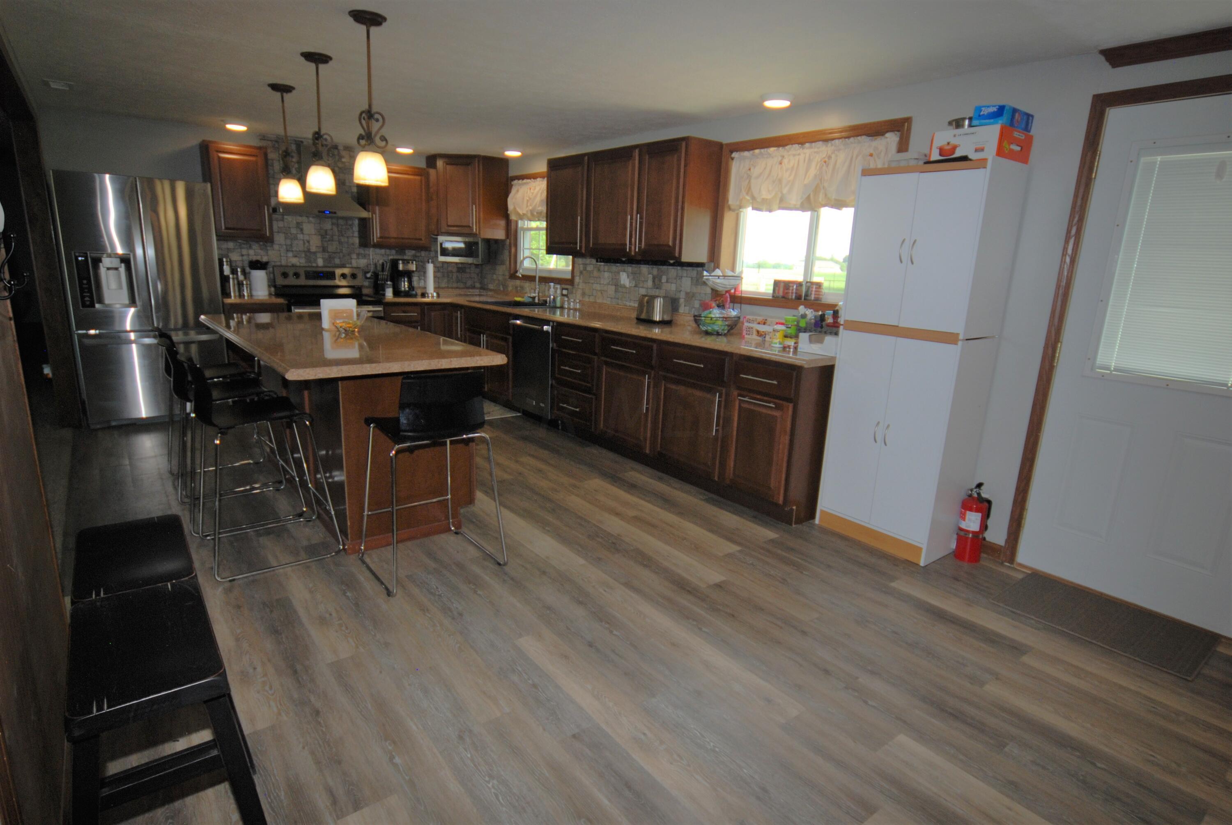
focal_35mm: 18
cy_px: 412
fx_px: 617
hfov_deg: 89.9
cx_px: 616
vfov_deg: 67.5
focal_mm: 12
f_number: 4.5
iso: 200
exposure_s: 1/60
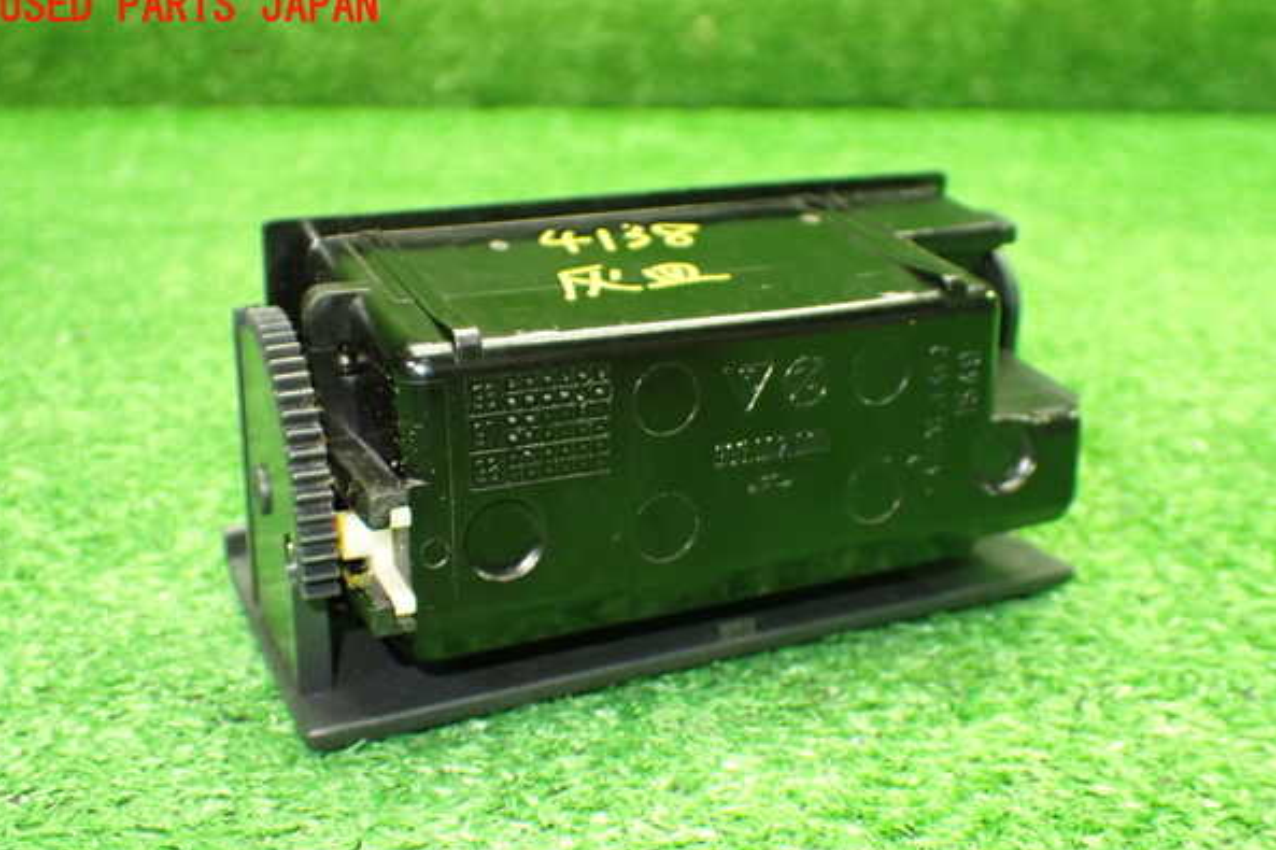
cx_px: 633
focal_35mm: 40
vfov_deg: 33.4
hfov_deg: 48.5
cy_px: 465
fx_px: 1417
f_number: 2.7
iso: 800
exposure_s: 1/40
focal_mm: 6.83
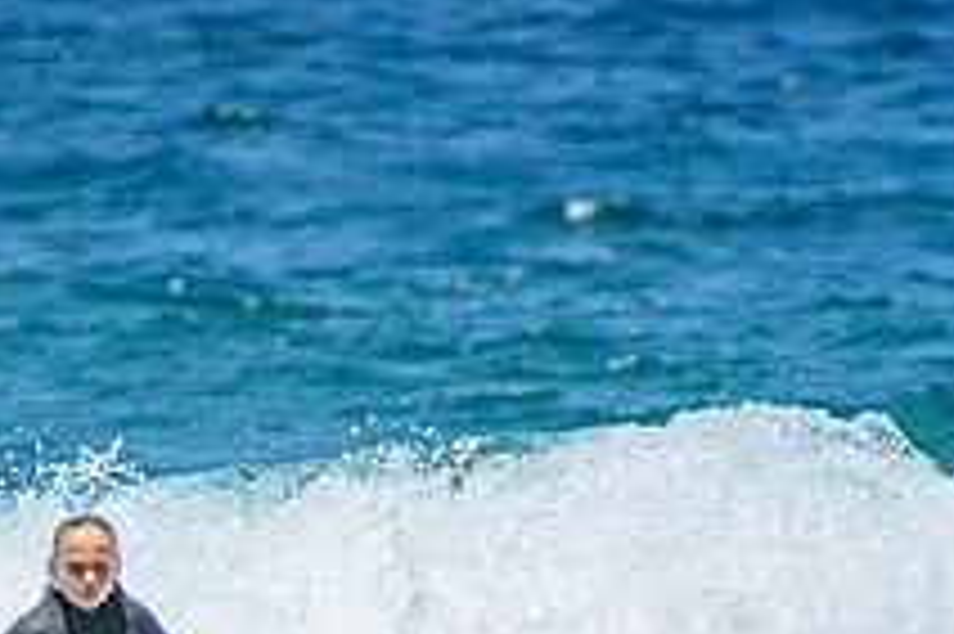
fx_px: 43452
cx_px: -189
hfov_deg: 1.3
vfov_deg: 0.8
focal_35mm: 1641
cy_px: 758
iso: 280
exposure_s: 1/2000
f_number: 5.6
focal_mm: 400
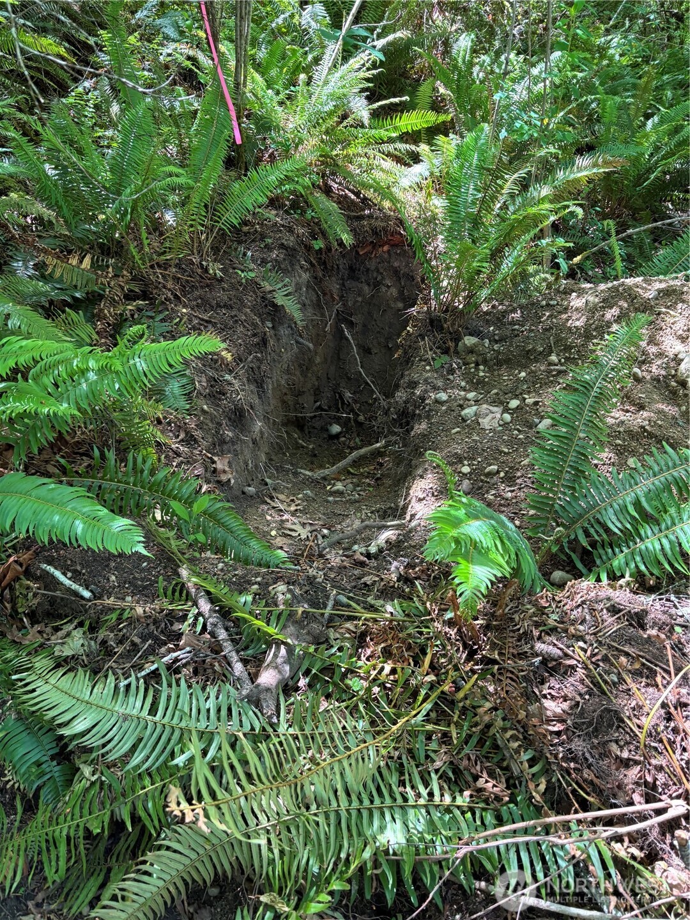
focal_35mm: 26
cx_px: 345
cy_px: 460
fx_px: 691
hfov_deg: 53.1
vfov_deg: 67.3
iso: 125
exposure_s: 1/89
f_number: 1.6
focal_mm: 5.96
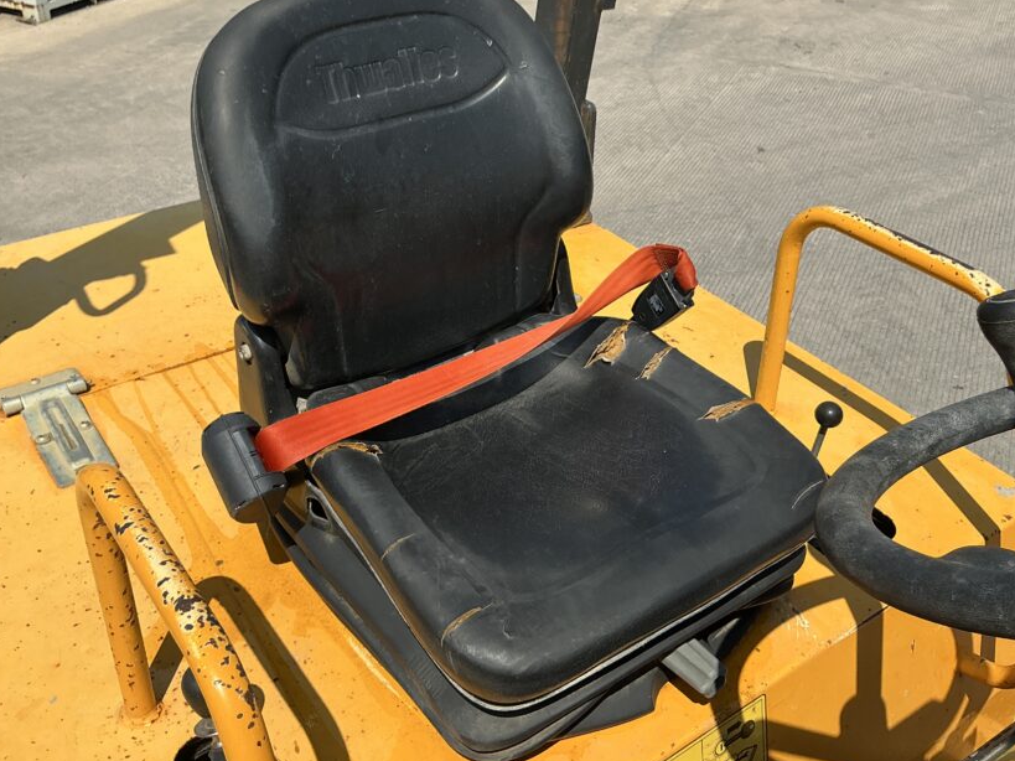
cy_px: 312
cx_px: 522
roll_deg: -0.7
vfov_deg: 40.5
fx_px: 1026
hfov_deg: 52.6
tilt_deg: -30.8
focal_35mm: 35
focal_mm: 3
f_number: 1.8
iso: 25
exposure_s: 1/2320
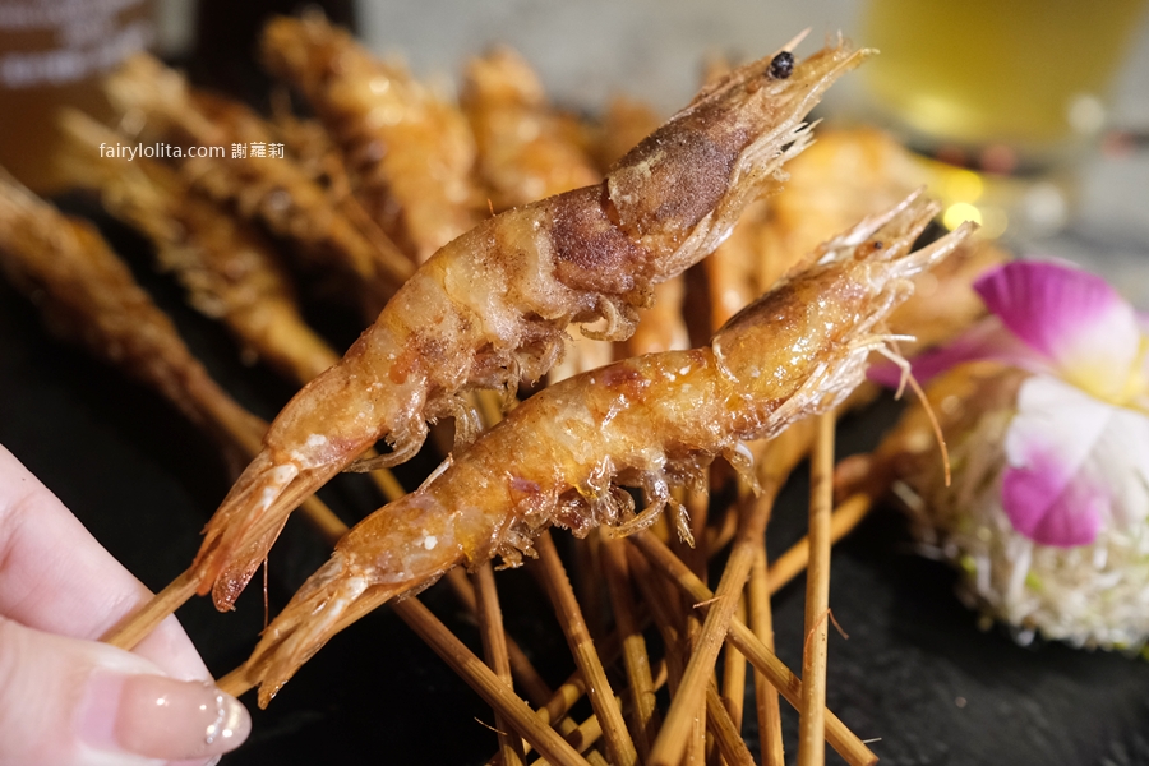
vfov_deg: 37.9
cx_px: 574
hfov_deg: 54.4
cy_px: 383
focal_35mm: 35
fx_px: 1117
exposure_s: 1/150
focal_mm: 23
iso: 2000
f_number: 2.8
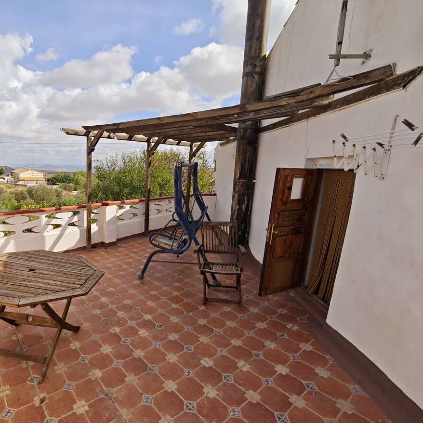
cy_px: 226
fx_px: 249
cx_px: 140
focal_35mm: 18
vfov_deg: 80.6
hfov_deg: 78.1
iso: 50
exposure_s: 1/772
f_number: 2.2
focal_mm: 2.16
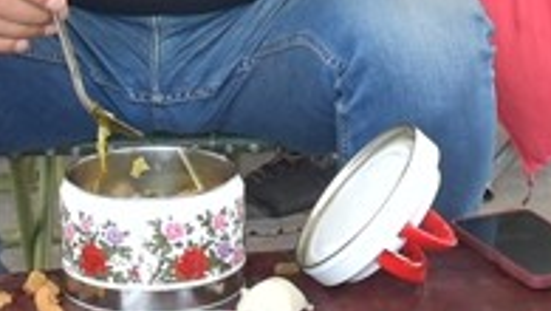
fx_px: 2544
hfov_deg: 12.2
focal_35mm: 174
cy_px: 139
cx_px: 521
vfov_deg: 7.0
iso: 1000
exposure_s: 1/80
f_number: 8
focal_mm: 24
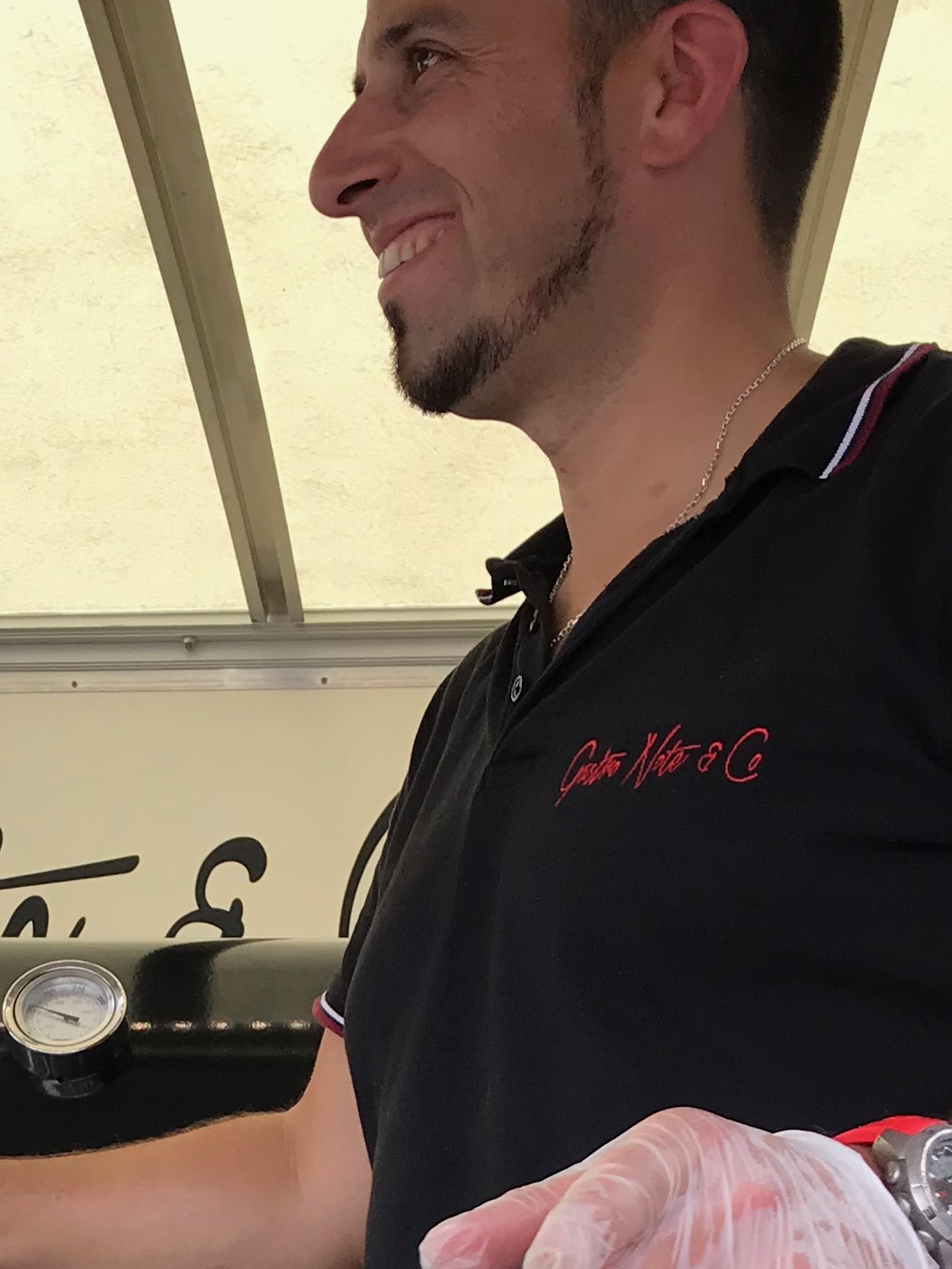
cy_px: 1442
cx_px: 68
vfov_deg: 22.8
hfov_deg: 18.1
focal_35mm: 80
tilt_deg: +5.0
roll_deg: -3.0
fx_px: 2934
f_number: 1.8
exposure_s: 1/208
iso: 20
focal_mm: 3.99
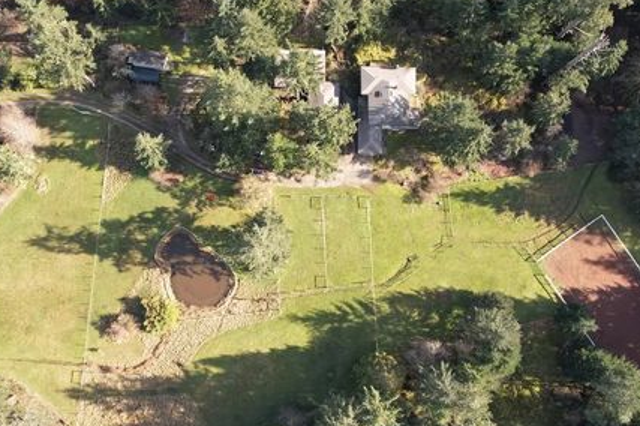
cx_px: 315
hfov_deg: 57.3
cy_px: 208
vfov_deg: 39.9
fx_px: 586
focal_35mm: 33
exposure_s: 1/320
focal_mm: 8.38
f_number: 2.8
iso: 110
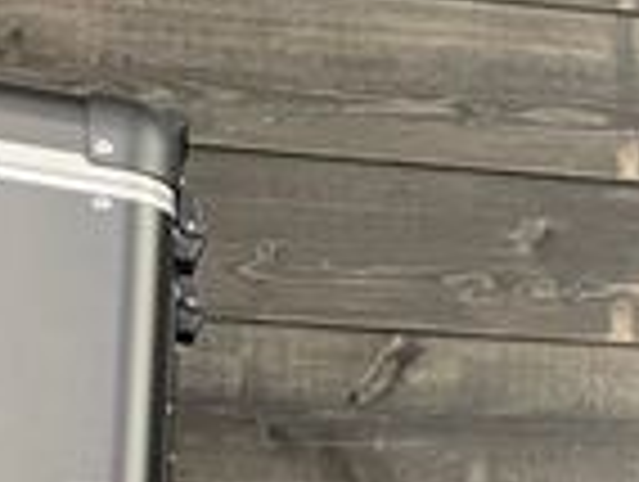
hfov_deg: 15.7
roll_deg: +1.1
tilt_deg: -2.1
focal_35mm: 117
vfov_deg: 11.4
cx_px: 904
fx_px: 2163
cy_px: 991
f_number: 1.6
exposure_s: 1/50
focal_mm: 4.2
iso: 400
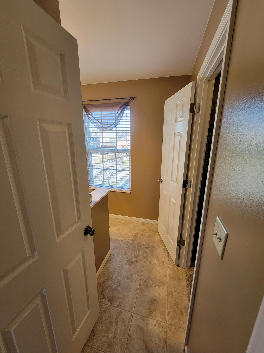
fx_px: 132
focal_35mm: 13
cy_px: 176
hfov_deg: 89.9
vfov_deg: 106.2
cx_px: 132
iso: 100
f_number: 2.2
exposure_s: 1/60
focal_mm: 2.2
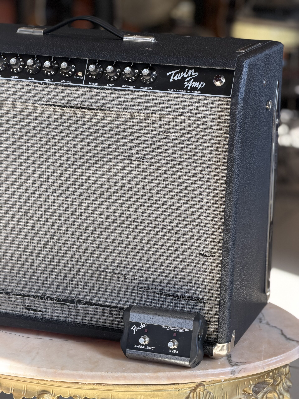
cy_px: 200
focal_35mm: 100
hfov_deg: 14.8
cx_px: 150
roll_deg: -1.9
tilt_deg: -14.3
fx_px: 1152
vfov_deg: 19.6
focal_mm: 16.89
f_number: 2.8
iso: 100
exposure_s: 1/121
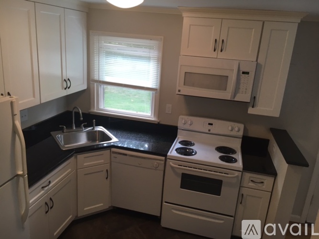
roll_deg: -4.5
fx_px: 267
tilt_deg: -17.8
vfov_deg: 48.2
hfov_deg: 61.7
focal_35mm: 29
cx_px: 160
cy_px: 120
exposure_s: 1/30
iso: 32
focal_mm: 4.15
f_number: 2.2
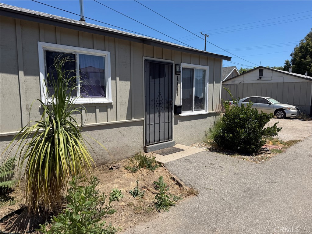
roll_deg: -0.4
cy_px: 117
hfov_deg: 71.6
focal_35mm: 24
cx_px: 156
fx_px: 216
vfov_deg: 56.8
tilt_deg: -5.8
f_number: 1.78
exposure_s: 1/5319
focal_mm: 6.76
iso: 80
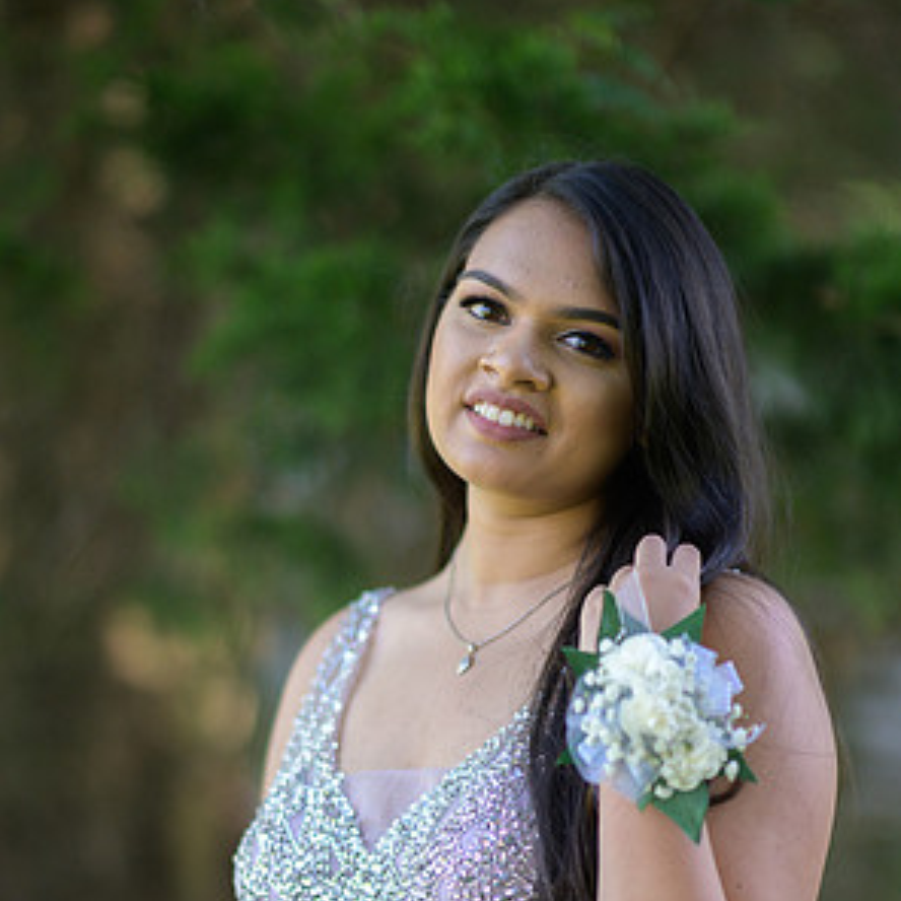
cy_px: 673
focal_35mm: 110
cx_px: 454
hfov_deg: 15.8
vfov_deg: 15.8
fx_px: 3239
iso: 640
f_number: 1.4
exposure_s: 1/2000
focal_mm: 85
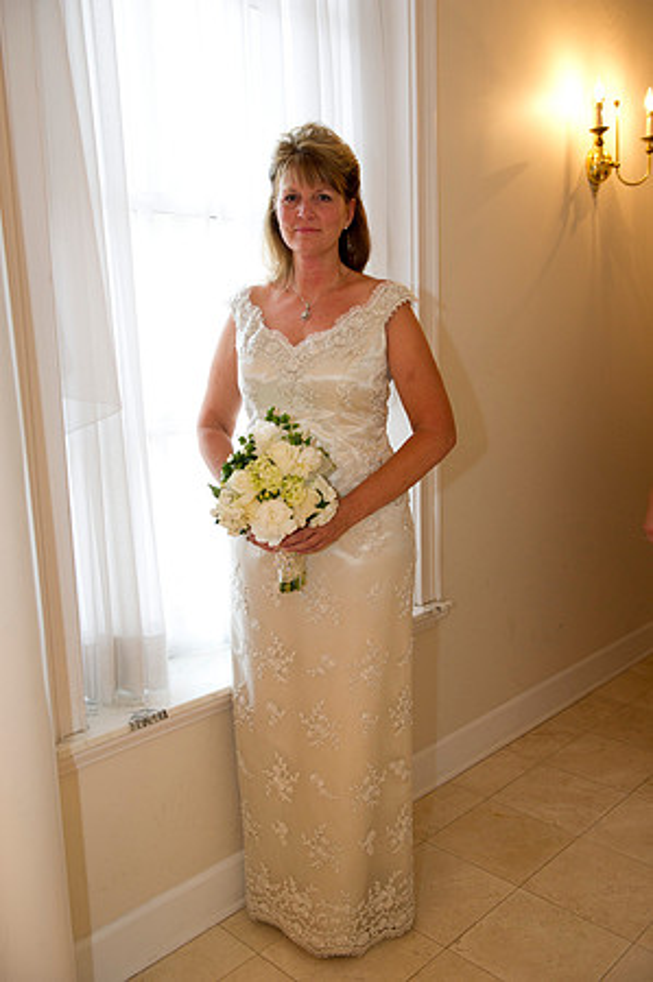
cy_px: 491
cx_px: 326
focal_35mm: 32
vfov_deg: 58.8
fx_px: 873
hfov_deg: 41.0
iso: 1600
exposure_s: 1/80
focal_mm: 32
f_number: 4
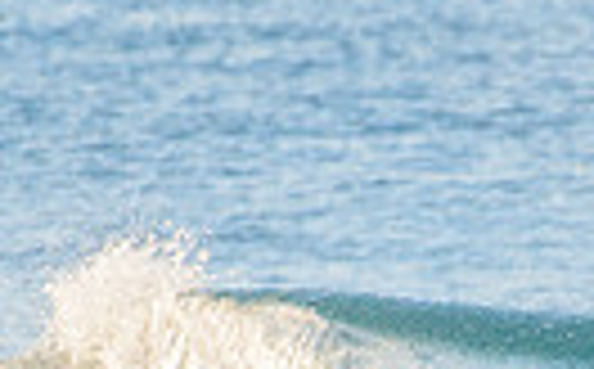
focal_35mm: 2246
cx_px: 477
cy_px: 587
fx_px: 36297
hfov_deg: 0.9
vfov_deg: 0.6
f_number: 5.6
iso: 500
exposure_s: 1/1250
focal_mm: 500
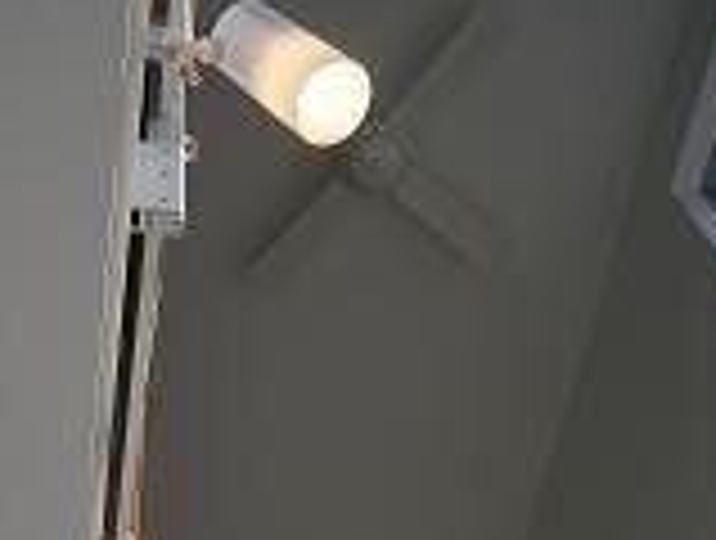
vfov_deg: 22.5
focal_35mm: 63
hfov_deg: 30.6
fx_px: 1306
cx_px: 279
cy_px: 531
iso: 80
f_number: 2.8
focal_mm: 4.7
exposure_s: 1/1250
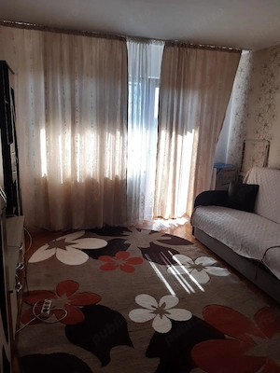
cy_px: 186
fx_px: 280
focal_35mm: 26
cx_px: 140
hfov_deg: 53.1
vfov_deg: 67.3
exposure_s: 1/167
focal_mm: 3.92
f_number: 1.7
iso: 40
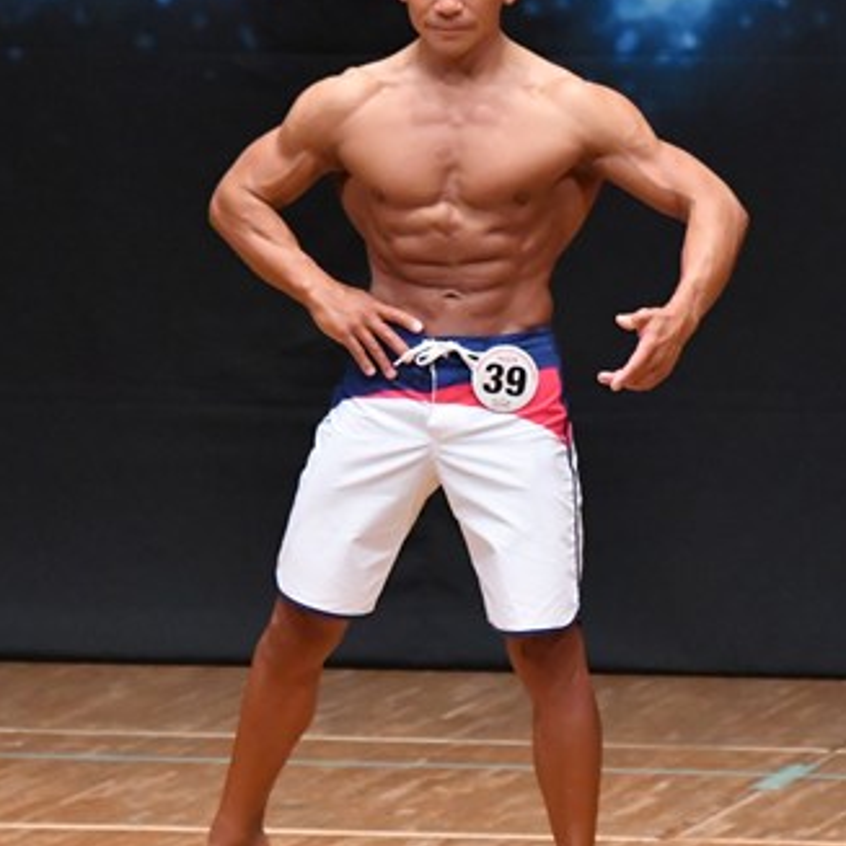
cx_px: 457
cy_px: 484
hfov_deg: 3.1
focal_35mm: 574
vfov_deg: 3.1
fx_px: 15871
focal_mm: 190
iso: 6400
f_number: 5.6
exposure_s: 1/400
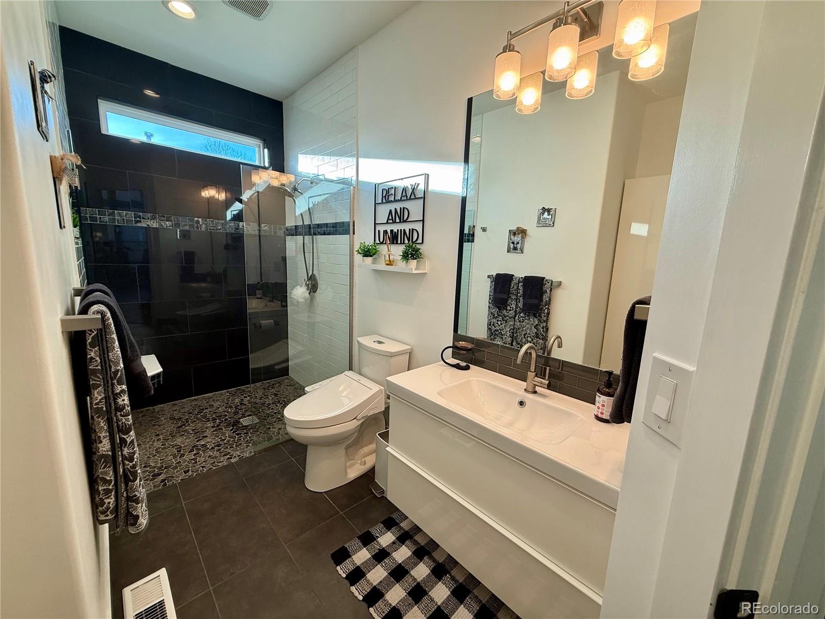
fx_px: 334
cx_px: 412
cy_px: 310
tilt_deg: -9.5
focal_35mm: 14
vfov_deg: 85.7
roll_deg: -2.6
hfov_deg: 102.1
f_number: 2.2
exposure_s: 1/120
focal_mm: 2.22
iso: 80
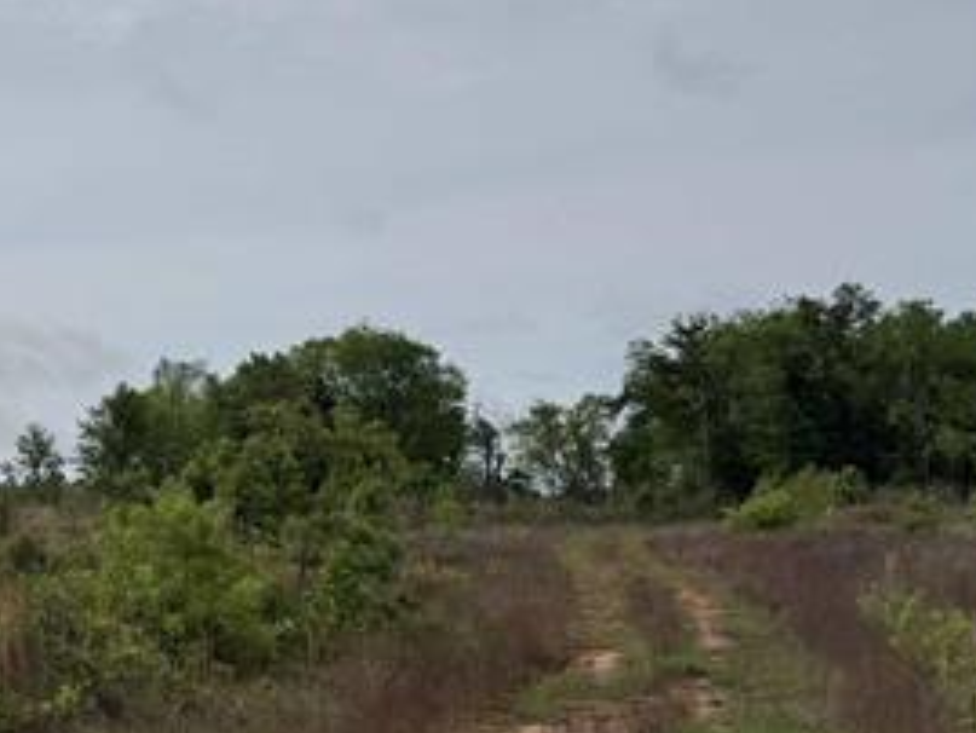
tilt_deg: +3.0
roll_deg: +1.4
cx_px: 44
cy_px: 457
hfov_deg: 31.7
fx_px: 1608
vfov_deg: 25.6
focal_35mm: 57
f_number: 1.78
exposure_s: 1/11905
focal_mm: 6.76
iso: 80
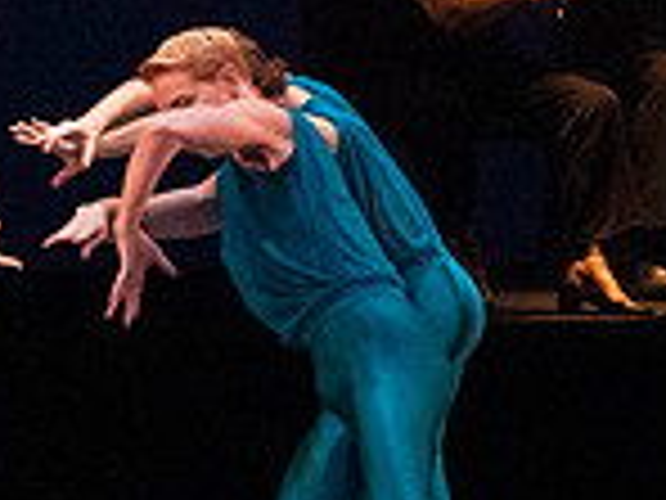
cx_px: -198
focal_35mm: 987
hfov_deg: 2.0
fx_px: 18990
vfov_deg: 1.5
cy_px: 20
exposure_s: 1/400
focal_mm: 262
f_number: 8
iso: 25600
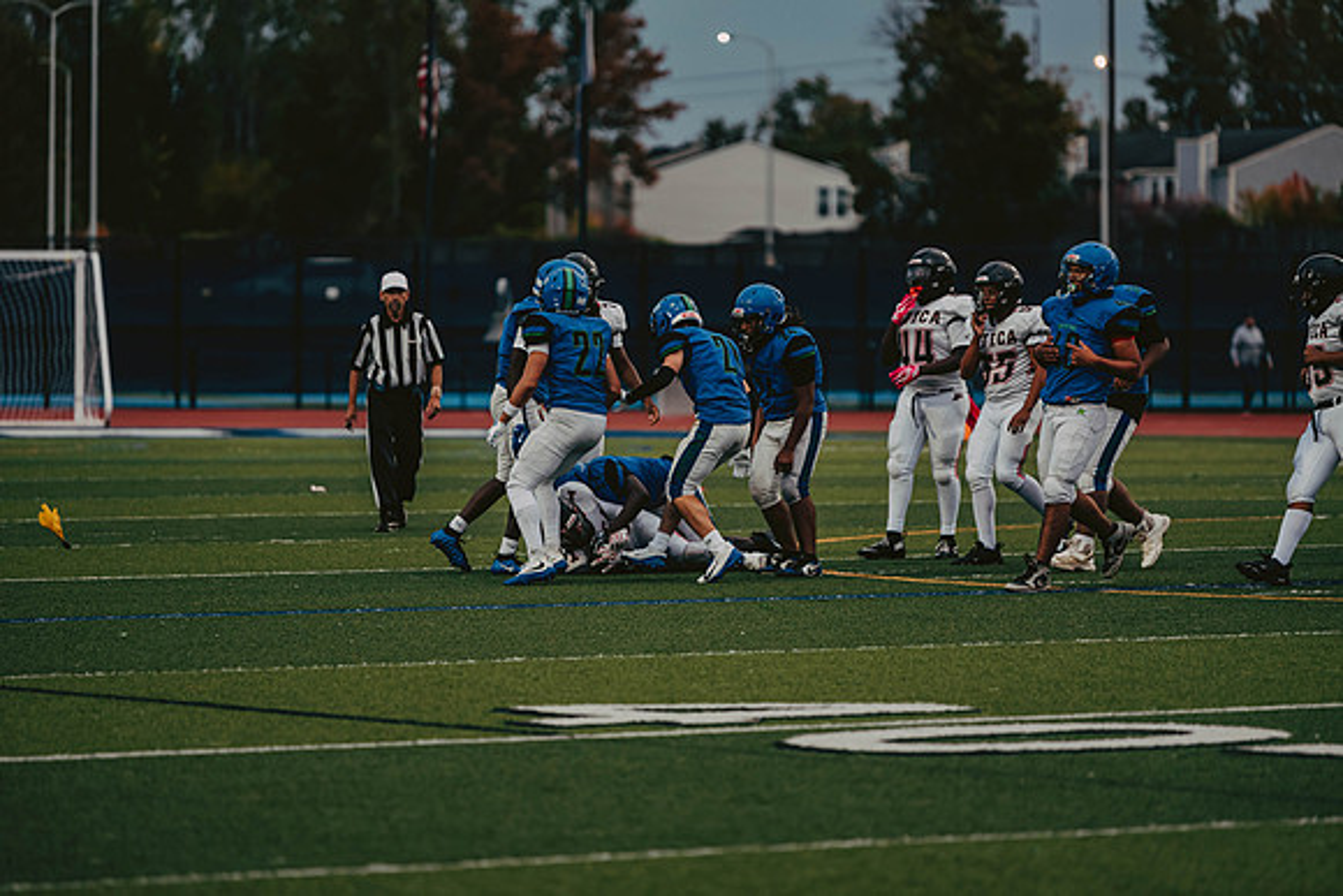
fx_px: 7463
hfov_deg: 10.3
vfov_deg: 6.9
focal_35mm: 200
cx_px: 672
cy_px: 448
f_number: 3.2
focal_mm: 200
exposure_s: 1/640
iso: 800
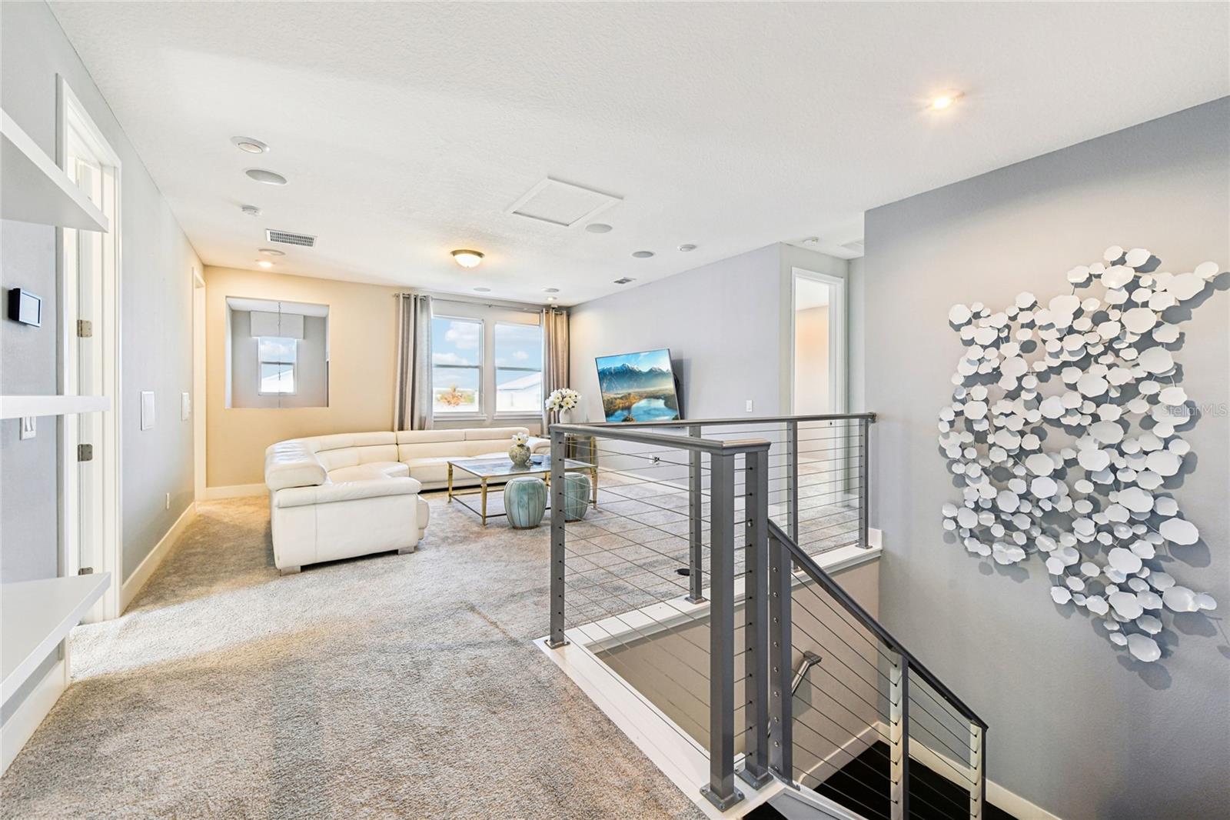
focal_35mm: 14
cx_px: 615
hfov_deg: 104.3
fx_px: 478
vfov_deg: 81.2
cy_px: 410
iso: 400
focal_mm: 14
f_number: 8
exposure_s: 1/8
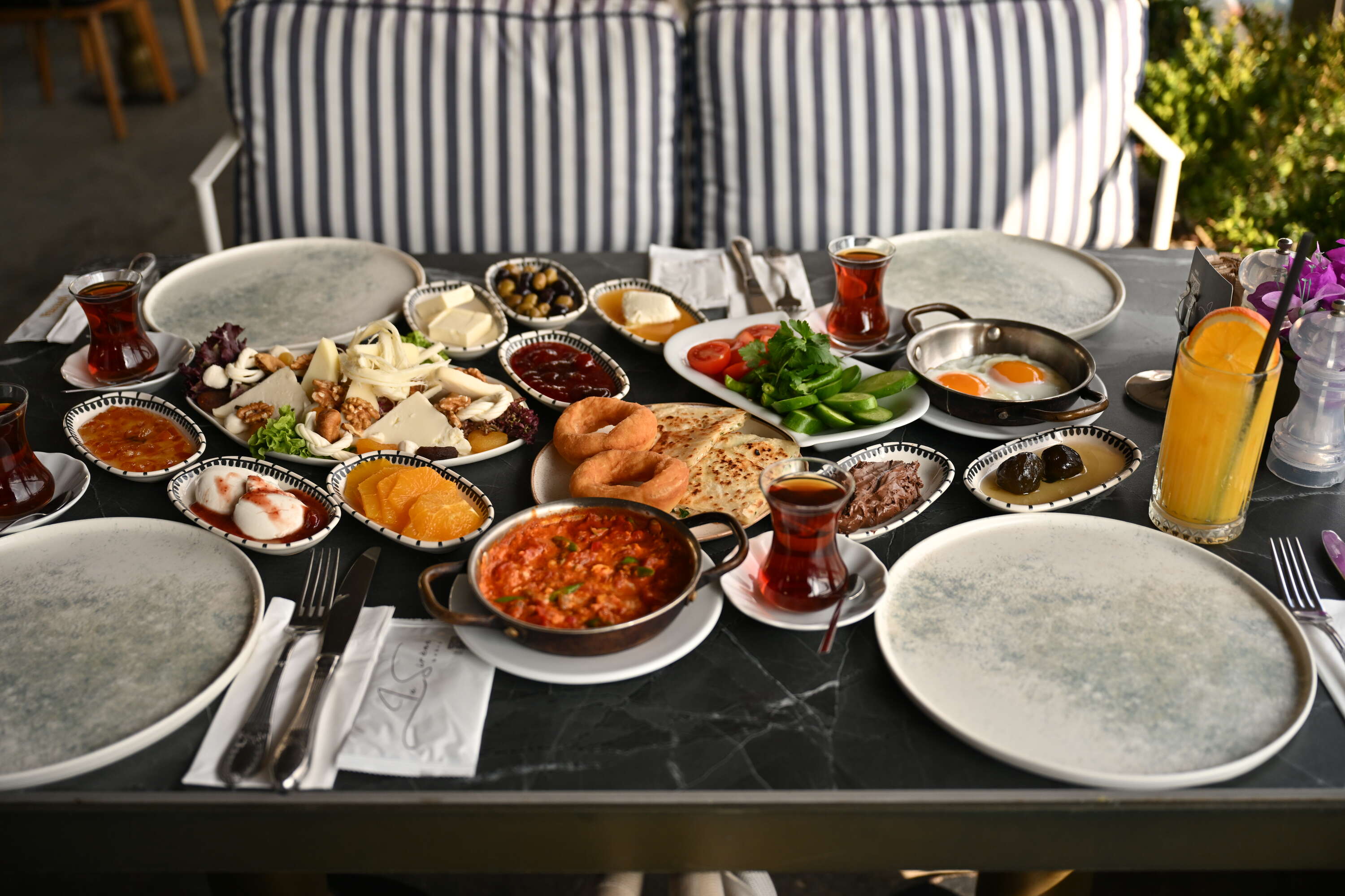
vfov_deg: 36.9
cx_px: 672
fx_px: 1345
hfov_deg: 53.1
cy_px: 448
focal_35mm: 36
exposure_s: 1/1000
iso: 200
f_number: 2.8
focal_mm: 36
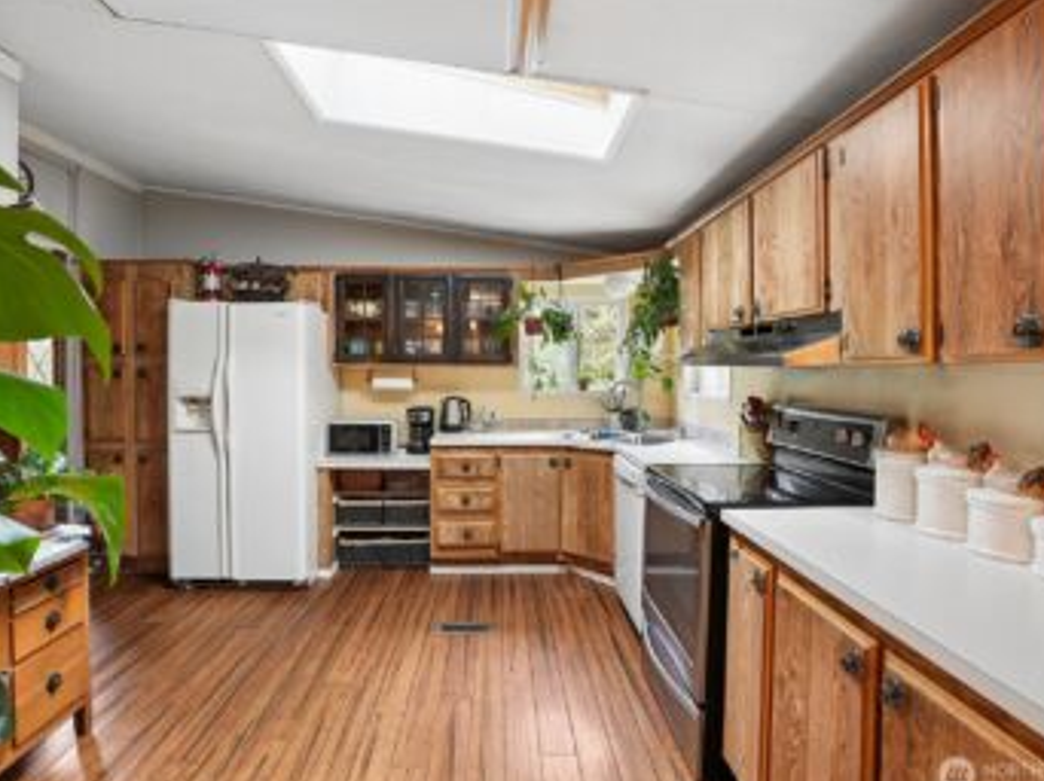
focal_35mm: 18
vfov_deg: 71.5
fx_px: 542
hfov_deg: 87.8
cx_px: 504
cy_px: 395
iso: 250
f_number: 5.6
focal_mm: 16
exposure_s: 1/6
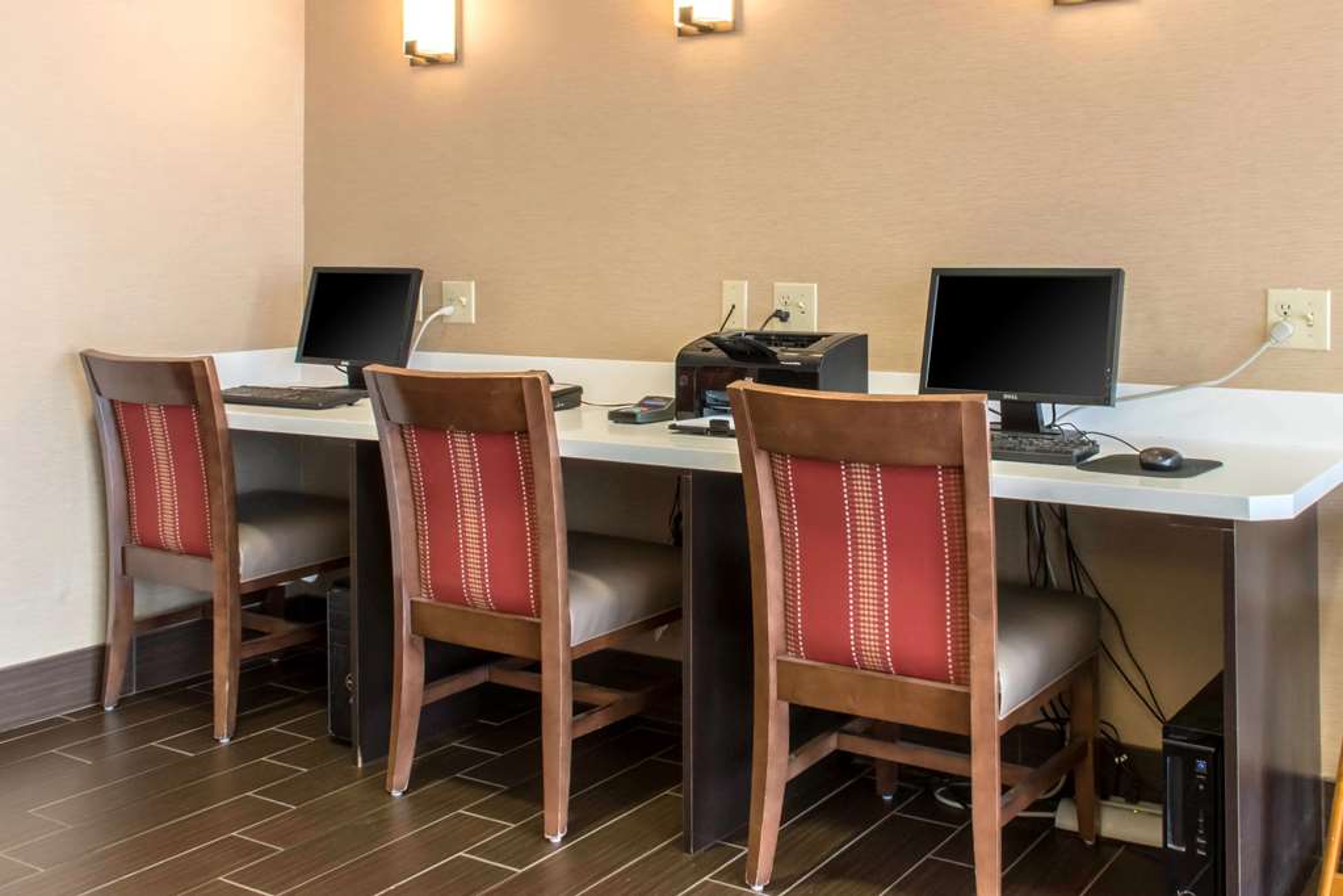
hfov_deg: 67.4
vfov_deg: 47.9
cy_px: 448
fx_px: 1007
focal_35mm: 27
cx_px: 672
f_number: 14
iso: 400
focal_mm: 18
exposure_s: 1/1.25
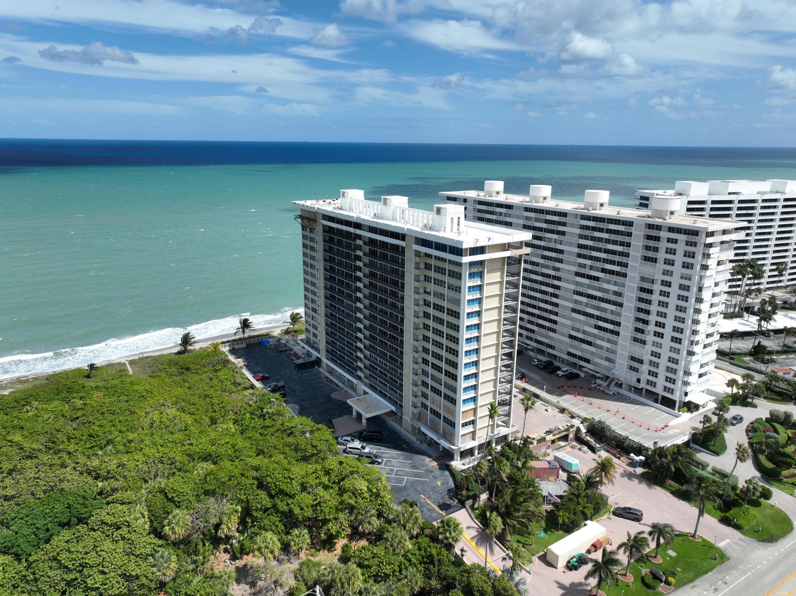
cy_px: 298
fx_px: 552
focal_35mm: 24
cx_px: 398
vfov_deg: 56.8
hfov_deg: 71.6
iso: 100
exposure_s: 1/2000
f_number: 2.8
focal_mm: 12.29
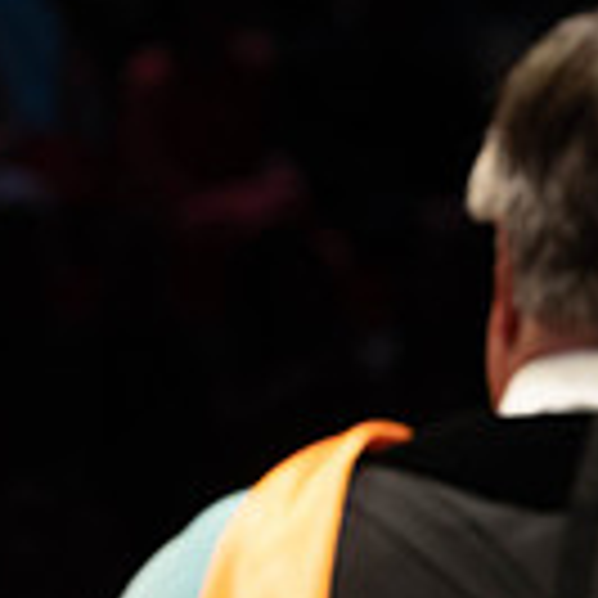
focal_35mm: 658
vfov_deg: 2.7
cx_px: -310
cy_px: 708
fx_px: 12860
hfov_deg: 2.7
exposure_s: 1/320
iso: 1600
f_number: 4.5
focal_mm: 165
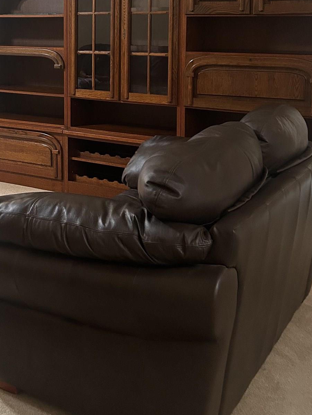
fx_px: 601
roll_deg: +0.2
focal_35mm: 50
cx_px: 44
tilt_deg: -5.4
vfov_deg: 36.7
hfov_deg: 28.2
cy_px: 73
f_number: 1.5
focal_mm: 5.7
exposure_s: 1/60
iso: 400
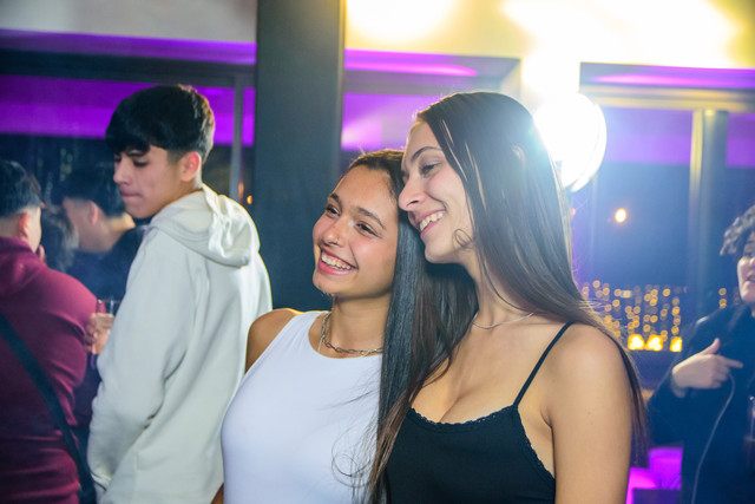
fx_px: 1196
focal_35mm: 57
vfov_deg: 23.8
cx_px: 378
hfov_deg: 35.0
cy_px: 252
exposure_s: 1/60
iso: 2500
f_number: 3.5
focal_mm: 38
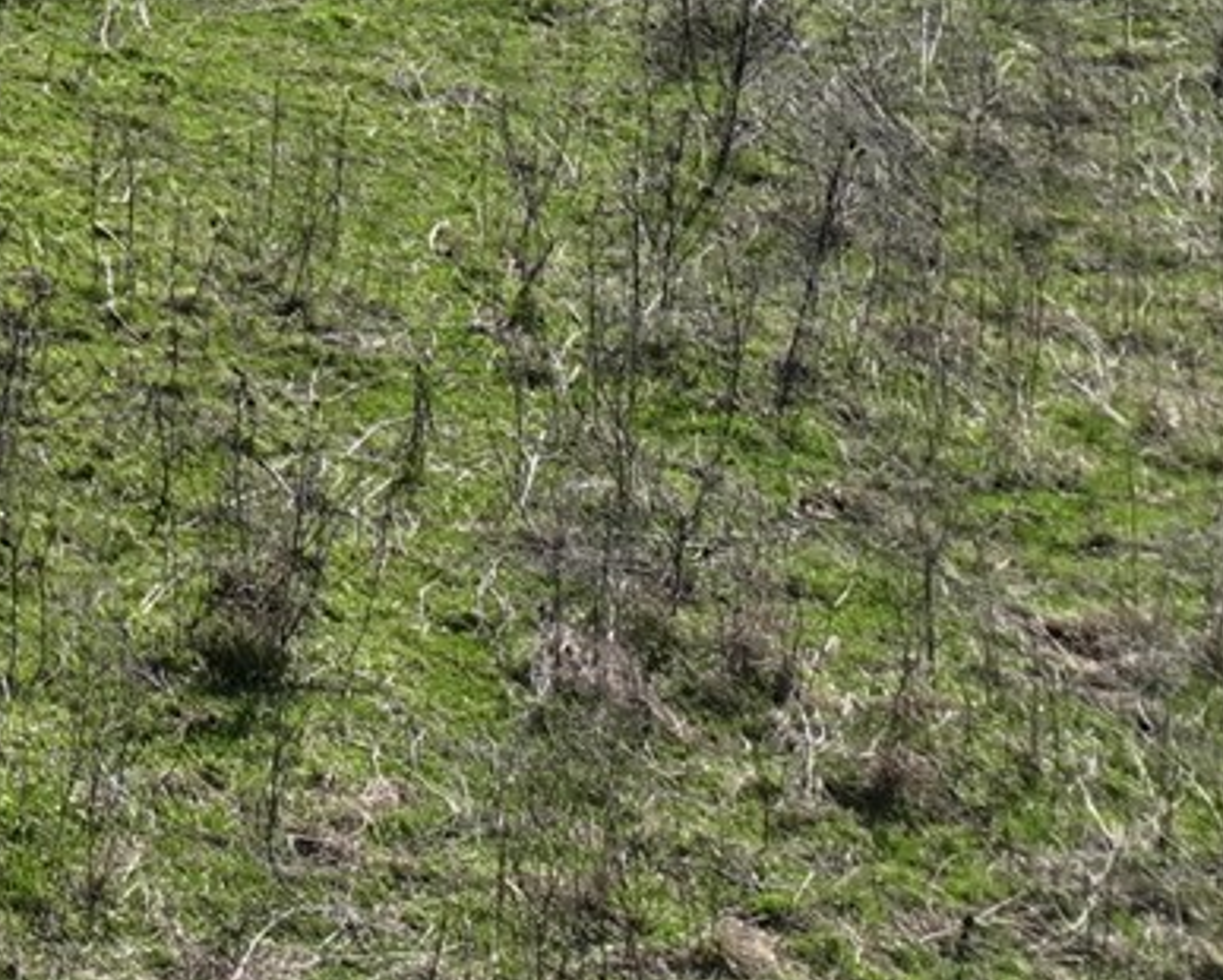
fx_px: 4491
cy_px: -798
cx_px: -1212
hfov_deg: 13.4
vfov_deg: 11.5
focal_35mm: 124
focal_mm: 12.29
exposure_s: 1/4000
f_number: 2.8
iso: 200
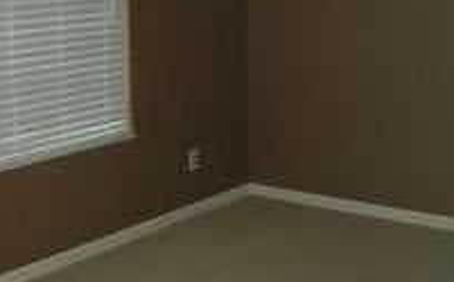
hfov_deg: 30.2
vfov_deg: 18.9
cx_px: 194
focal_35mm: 68
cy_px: 70
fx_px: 840
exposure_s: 1/60.1
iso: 103
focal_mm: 5.8
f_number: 3
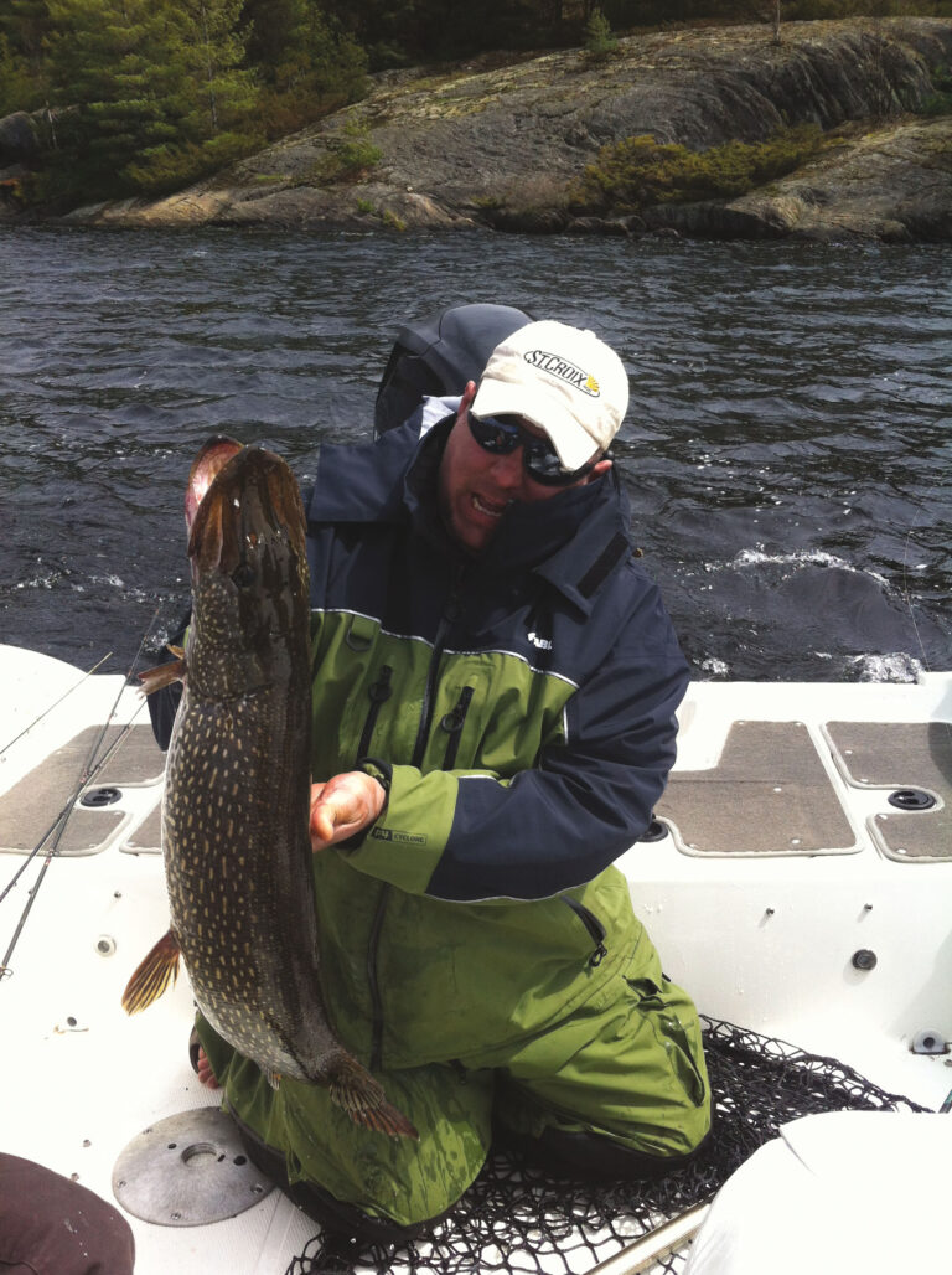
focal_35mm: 35
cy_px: 638
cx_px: 476
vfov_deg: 52.7
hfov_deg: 40.6
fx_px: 1287
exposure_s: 1/838
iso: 80
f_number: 2.8
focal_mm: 3.85
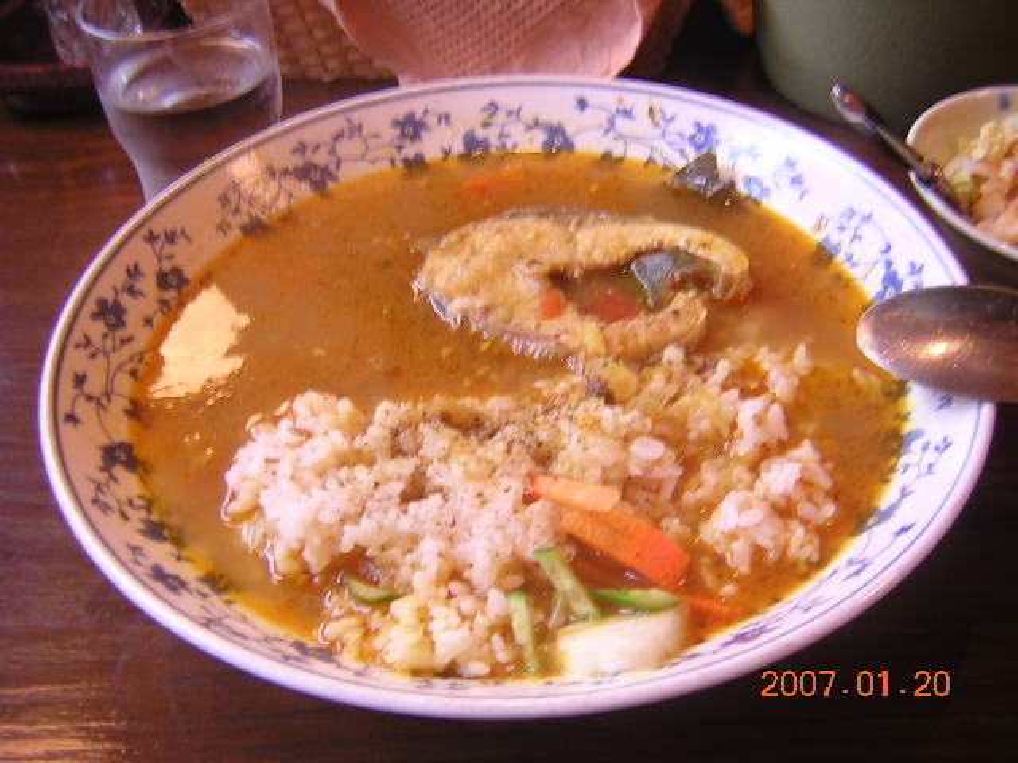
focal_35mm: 36
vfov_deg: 39.7
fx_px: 1059
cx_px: 509
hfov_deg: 51.4
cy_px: 382
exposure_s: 1/5.1
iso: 100
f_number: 2.6
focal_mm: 4.7
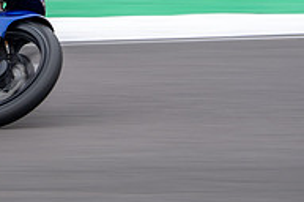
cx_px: -83
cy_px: -32
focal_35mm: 639
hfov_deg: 3.2
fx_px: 5387
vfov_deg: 2.1
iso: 200
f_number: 6.3
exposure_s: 1/160
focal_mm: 212
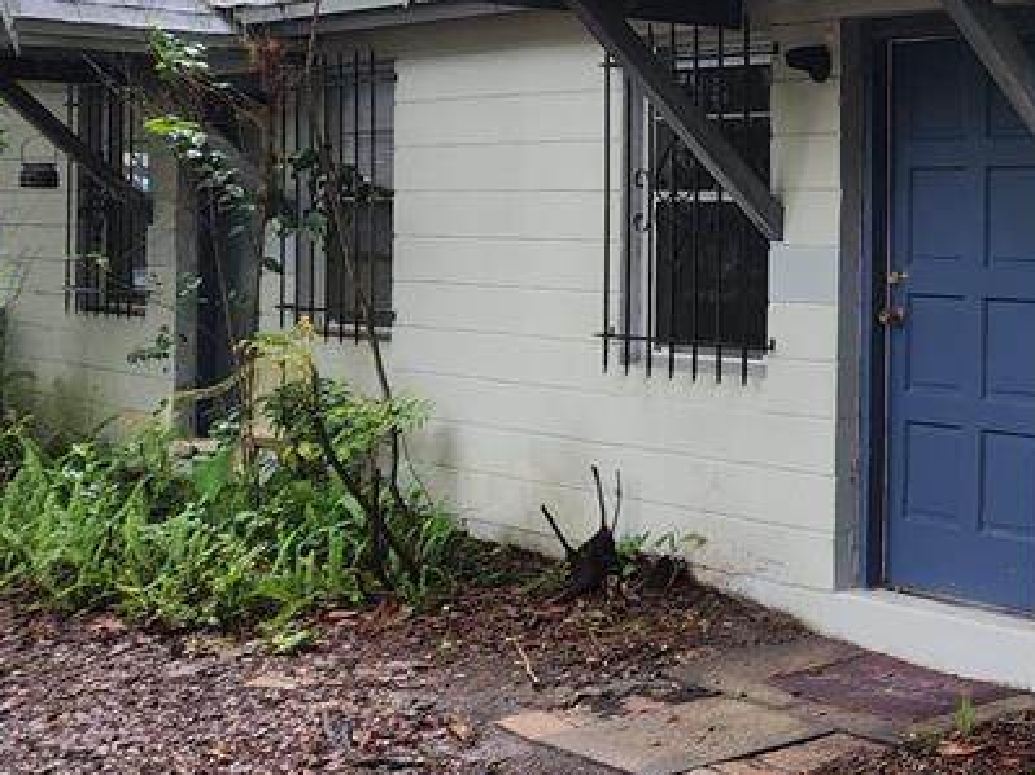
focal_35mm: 59
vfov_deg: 24.6
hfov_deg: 27.8
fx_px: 1764
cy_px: 231
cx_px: 1307
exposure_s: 1/60
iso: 25
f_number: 1.8
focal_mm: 6.4
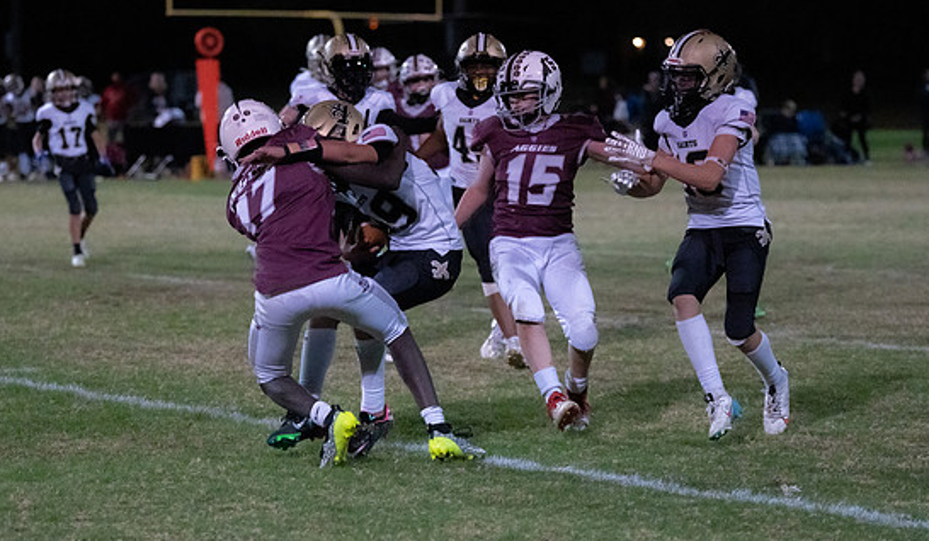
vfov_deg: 8.5
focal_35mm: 147
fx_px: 3652
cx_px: 474
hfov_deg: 14.5
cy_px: 398
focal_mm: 101
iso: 10000
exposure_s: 1/1000
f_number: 2.8
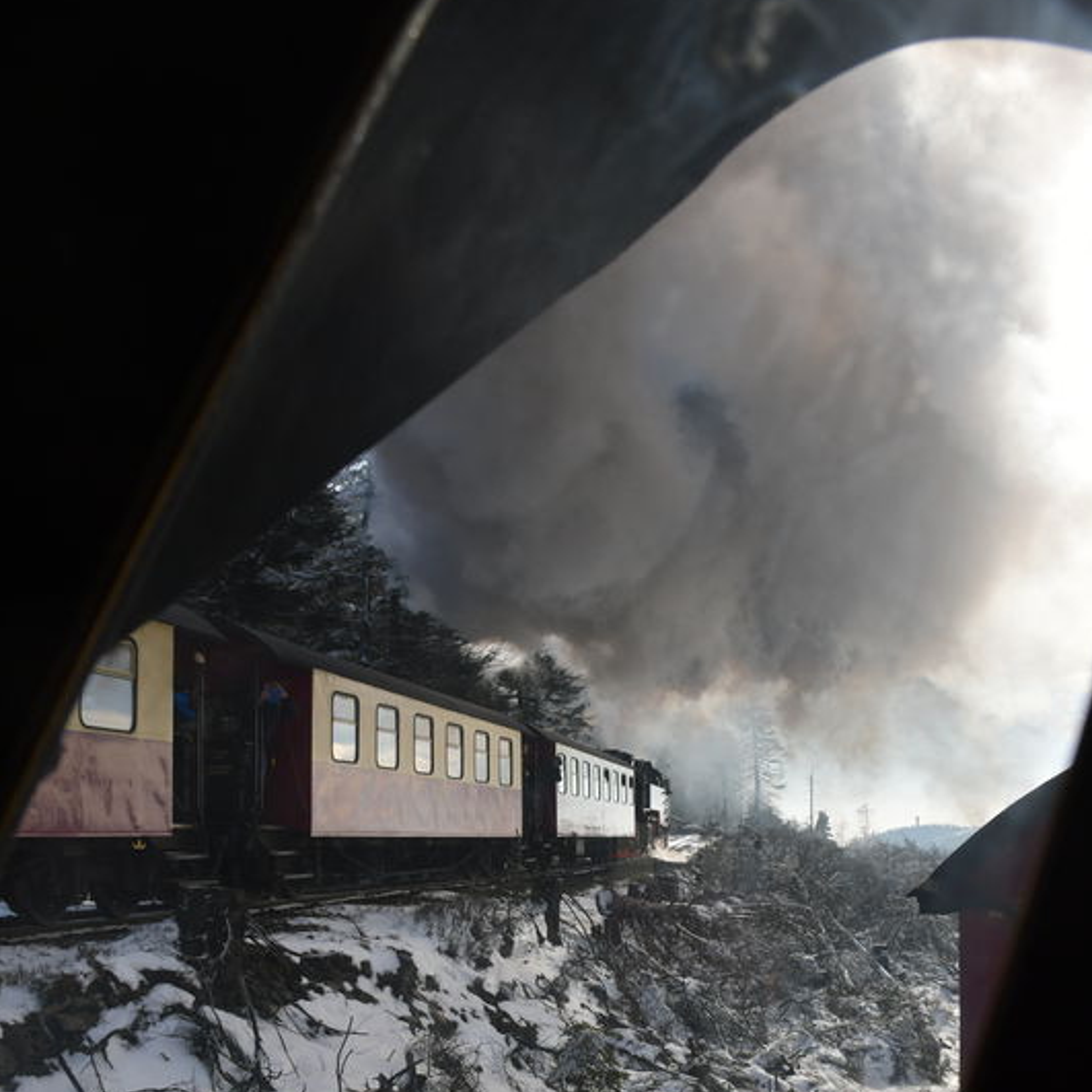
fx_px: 1249
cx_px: 553
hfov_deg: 47.2
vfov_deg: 46.3
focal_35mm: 35
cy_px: 752
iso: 200
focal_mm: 18
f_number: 8
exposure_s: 1/640
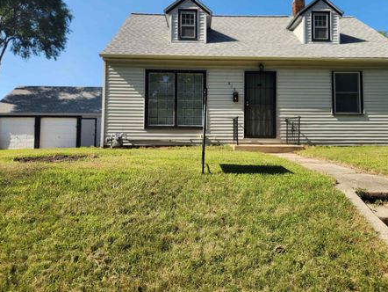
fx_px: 292
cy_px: 128
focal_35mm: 26
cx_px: 205
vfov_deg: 53.0
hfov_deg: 67.2
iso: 20
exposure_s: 1/989
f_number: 1.8
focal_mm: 5.4
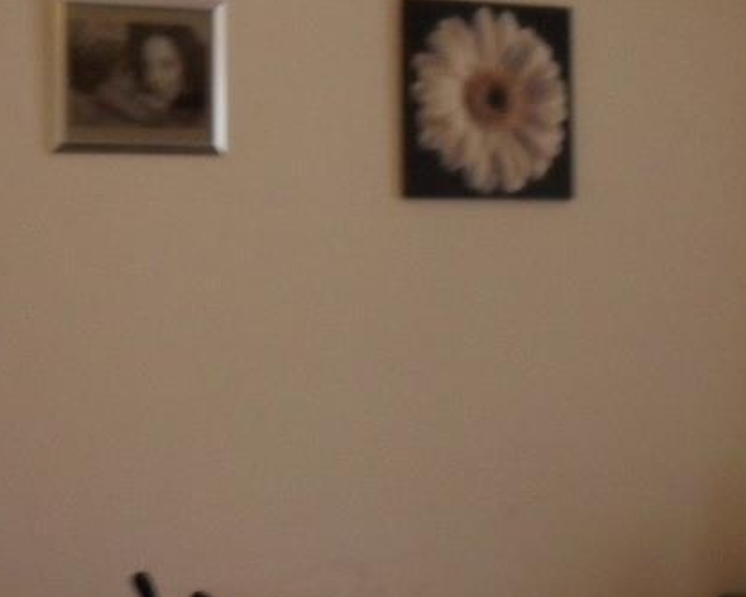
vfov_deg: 18.2
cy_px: 420
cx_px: 522
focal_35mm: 84
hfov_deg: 22.6
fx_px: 1855
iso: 400
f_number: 3.2
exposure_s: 1/10
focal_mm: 6.3
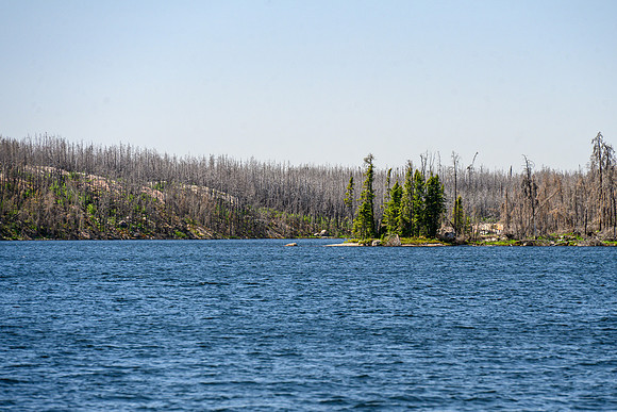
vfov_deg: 5.9
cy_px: 237
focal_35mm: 232
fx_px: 3976
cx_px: 356
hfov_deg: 8.9
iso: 560
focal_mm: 200
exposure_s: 1/400
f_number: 8
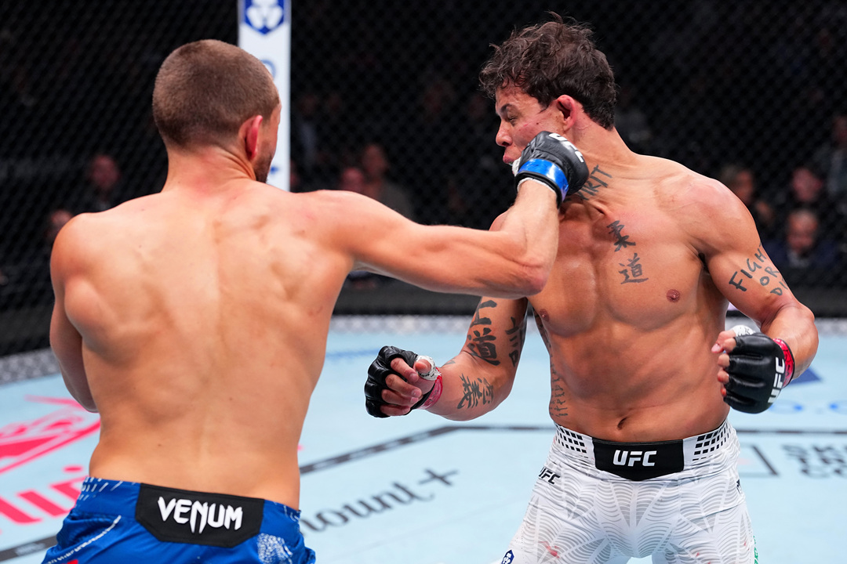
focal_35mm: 76
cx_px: 424
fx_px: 1788
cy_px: 282
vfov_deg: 17.9
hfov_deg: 26.7
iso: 3200
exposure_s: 1/1600
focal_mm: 76
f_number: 2.8
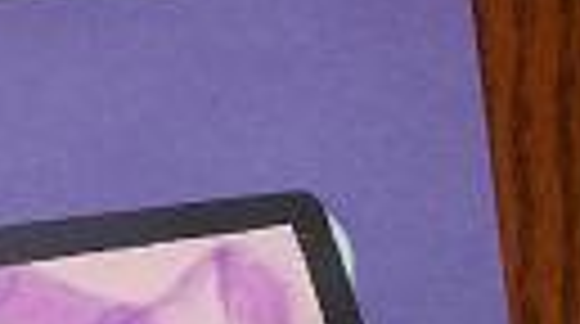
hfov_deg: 13.4
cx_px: -13
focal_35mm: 159
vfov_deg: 7.5
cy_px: -29
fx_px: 2441
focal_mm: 5.6
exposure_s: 1/60
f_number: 2.8
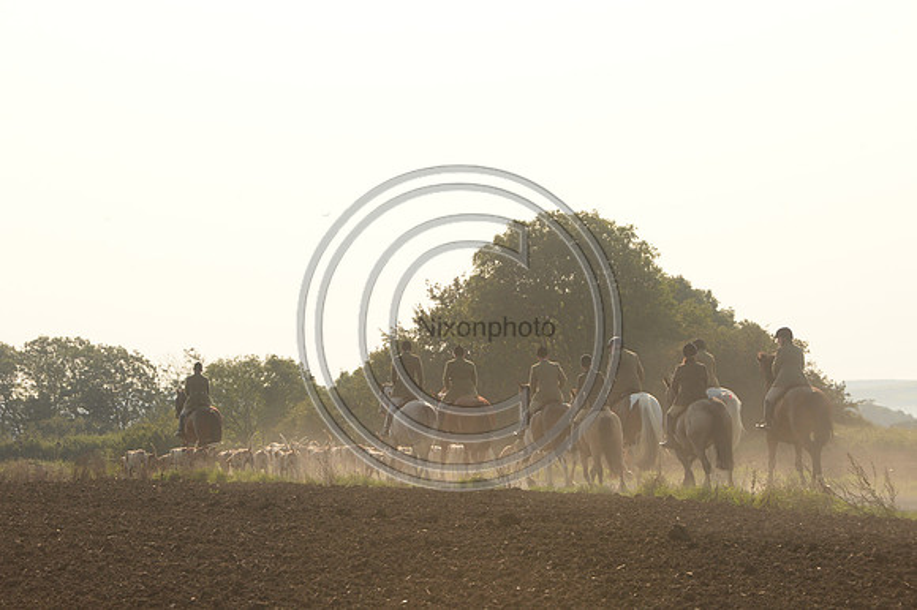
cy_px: 305
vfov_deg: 6.9
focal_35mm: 200
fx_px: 5091
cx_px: 458
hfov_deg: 10.3
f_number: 10
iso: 1000
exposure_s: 1/1000
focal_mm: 200
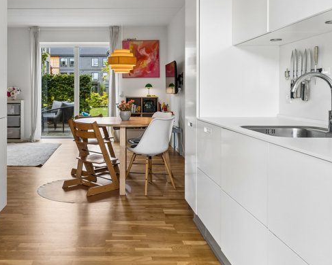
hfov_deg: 46.8
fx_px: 375
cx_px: 106
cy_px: 95
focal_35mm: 38
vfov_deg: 38.7
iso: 200
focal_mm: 16.5
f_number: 8
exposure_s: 1/10
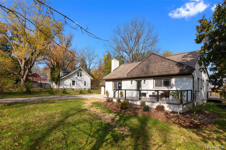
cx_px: 113
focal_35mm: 17
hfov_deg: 93.3
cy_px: 75
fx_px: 107
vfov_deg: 70.5
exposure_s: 1/800
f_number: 9
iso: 320
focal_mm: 17
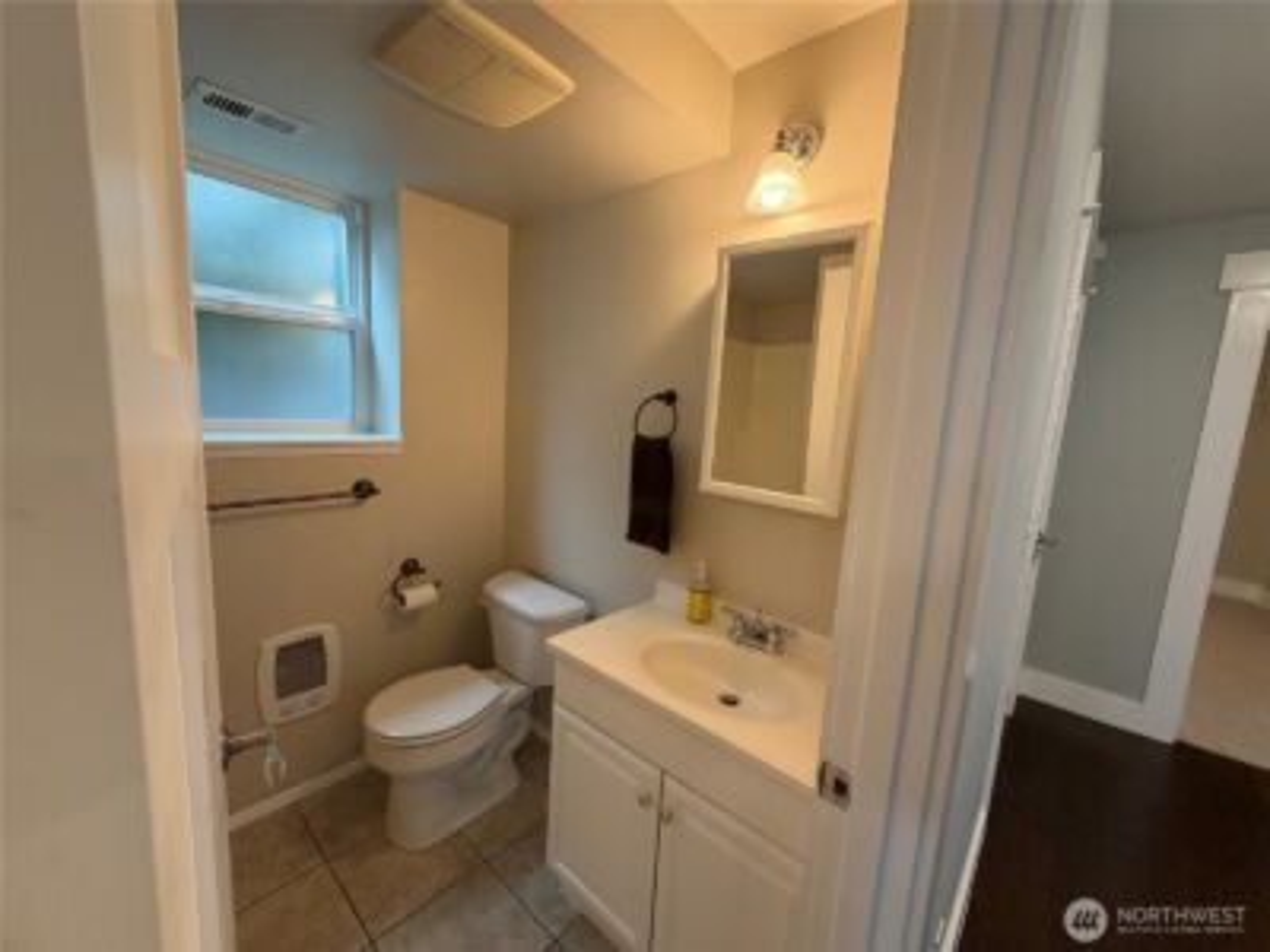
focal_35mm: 14
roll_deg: -3.0
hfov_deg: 102.1
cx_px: 635
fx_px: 514
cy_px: 476
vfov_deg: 85.7
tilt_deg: -8.2
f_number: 2.2
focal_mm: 2.22
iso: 200
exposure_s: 1/60
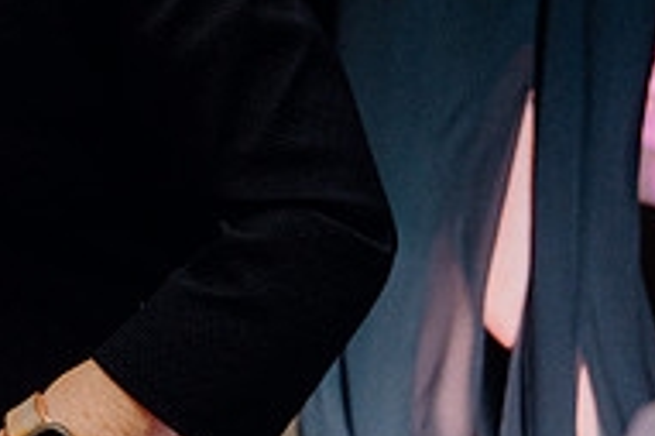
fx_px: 2490
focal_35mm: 137
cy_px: -197
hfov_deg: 14.1
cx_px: -302
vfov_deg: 9.7
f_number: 3.5
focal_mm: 45
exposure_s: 1/160
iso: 2500
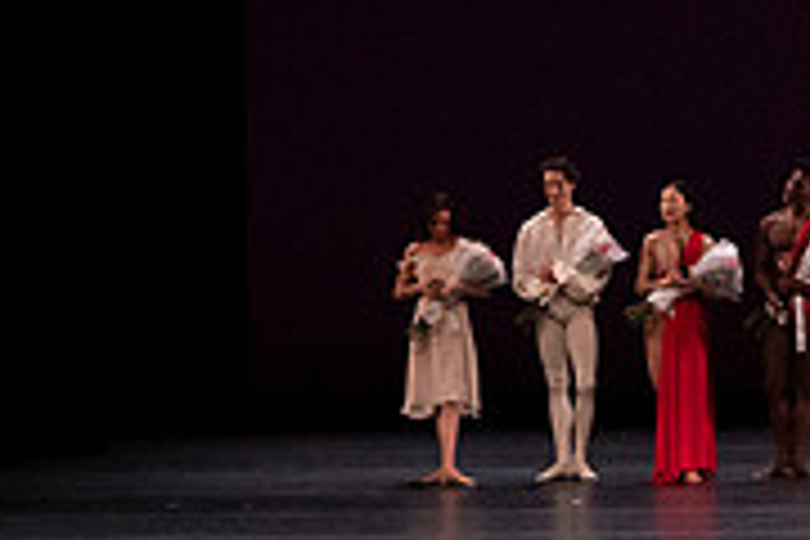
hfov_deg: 6.3
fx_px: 7267
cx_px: 1166
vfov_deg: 4.2
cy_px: -281
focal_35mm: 323
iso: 12800
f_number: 13
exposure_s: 1/320
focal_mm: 100
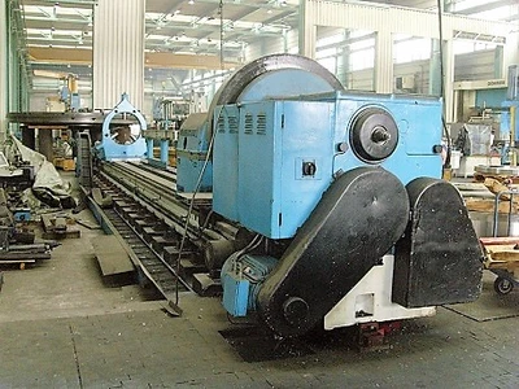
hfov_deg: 47.9
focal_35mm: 39
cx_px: 260
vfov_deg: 36.8
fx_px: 585
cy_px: 194
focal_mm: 6.6
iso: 400
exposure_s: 1/45
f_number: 3.5
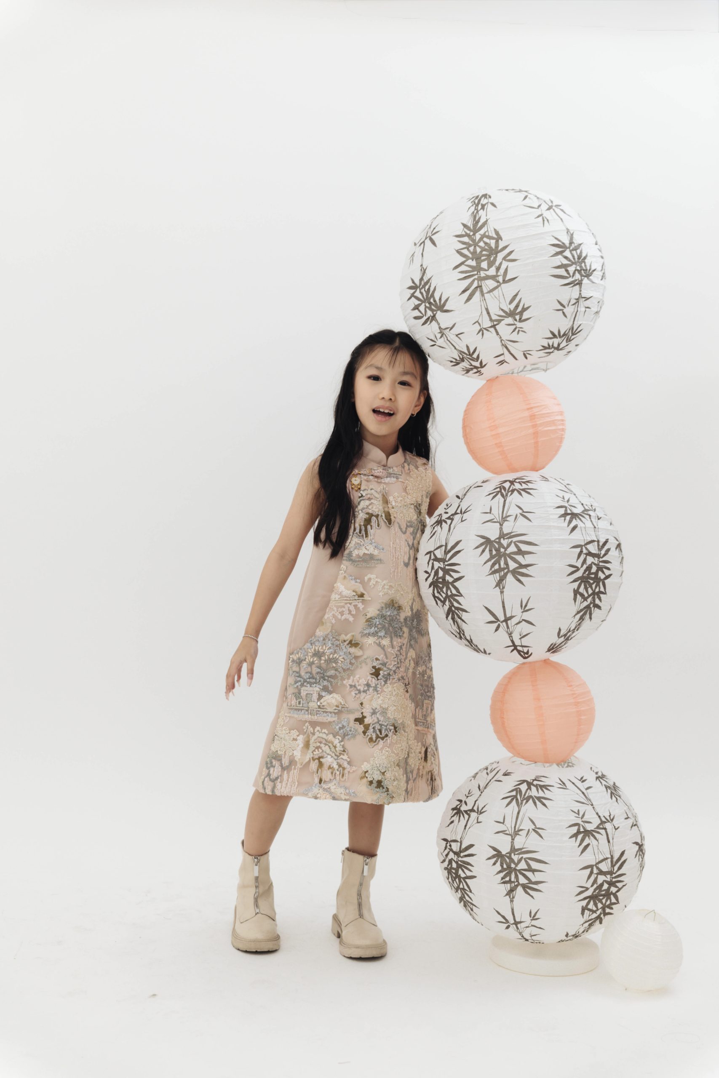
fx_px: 1378
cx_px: 360
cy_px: 539
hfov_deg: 29.2
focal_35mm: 46
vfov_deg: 42.7
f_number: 2.8
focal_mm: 46
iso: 800
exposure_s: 1/125
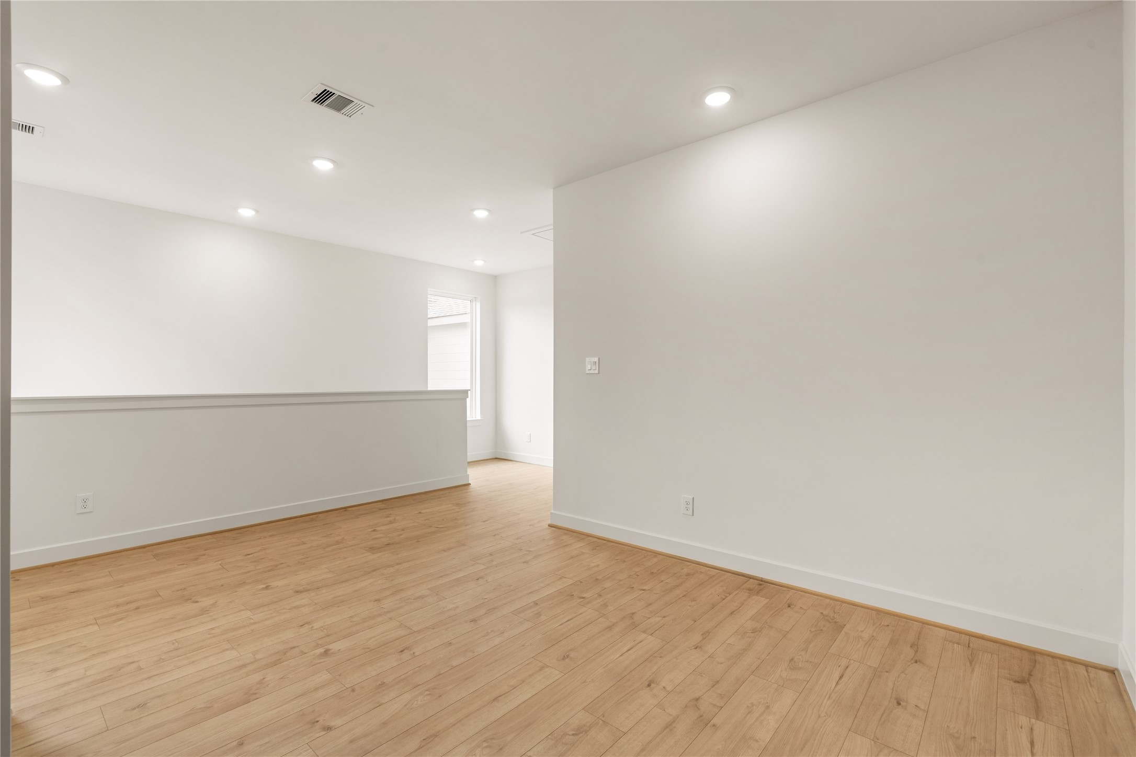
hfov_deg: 96.7
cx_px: 568
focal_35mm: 16
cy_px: 378
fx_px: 505
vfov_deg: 73.7
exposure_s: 1/1.25
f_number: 9
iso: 200
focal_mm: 16
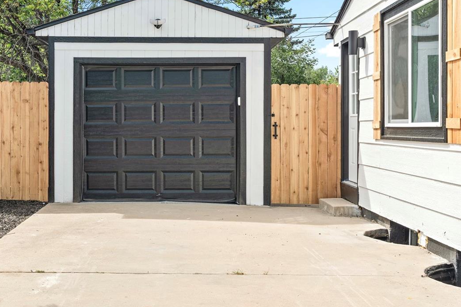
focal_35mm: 46
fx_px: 589
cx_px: 159
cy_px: 146
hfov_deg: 42.3
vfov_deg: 29.2
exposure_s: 1/250
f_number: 7.1
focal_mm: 30
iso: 160
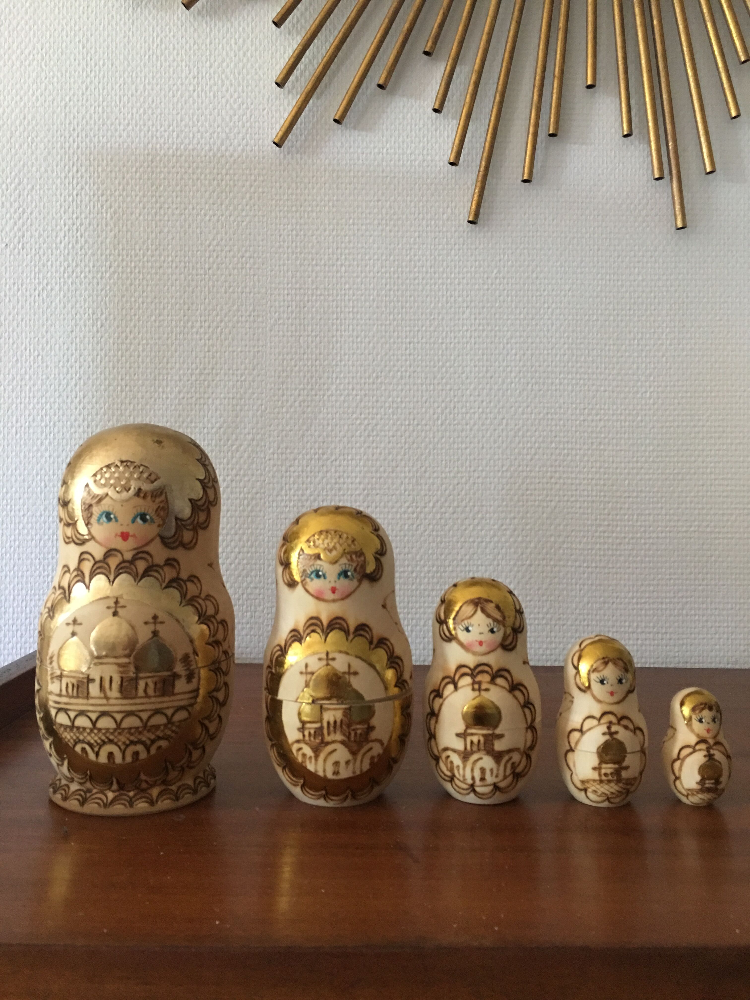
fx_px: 838
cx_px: 375
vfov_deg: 61.7
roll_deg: -1.3
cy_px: 500
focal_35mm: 29
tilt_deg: +1.5
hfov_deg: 48.2
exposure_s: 1/17
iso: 100
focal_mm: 4.15
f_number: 2.2
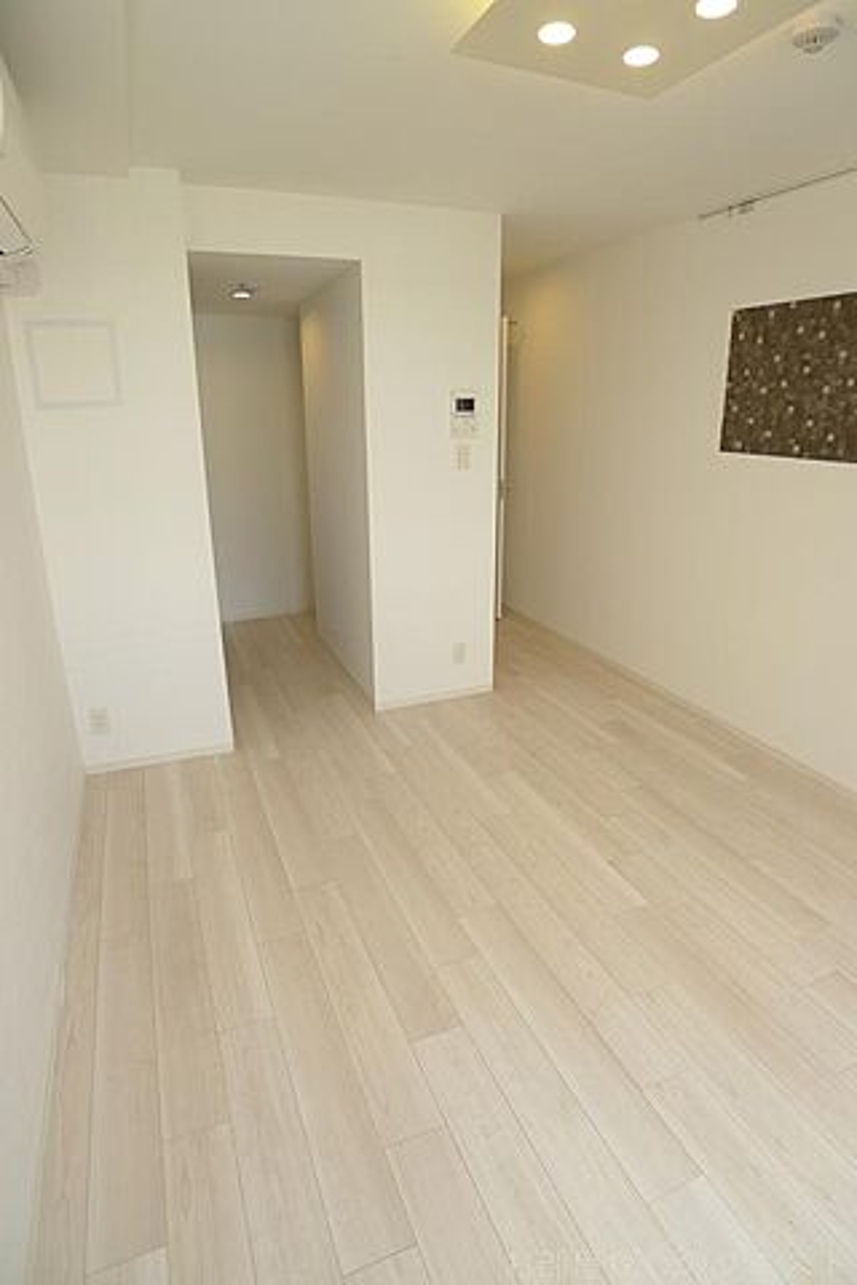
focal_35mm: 24
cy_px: 642
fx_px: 857
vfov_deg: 73.7
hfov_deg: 53.1
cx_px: 428
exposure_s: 1/80
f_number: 2
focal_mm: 5.1
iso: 80
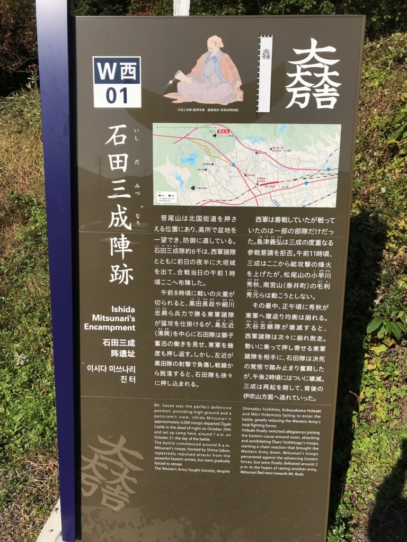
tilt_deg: -10.4
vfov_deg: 63.4
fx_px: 439
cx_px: 204
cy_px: 271
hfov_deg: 49.7
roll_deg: -2.3
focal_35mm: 28
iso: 20
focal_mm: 3.99
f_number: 1.8
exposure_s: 1/4000
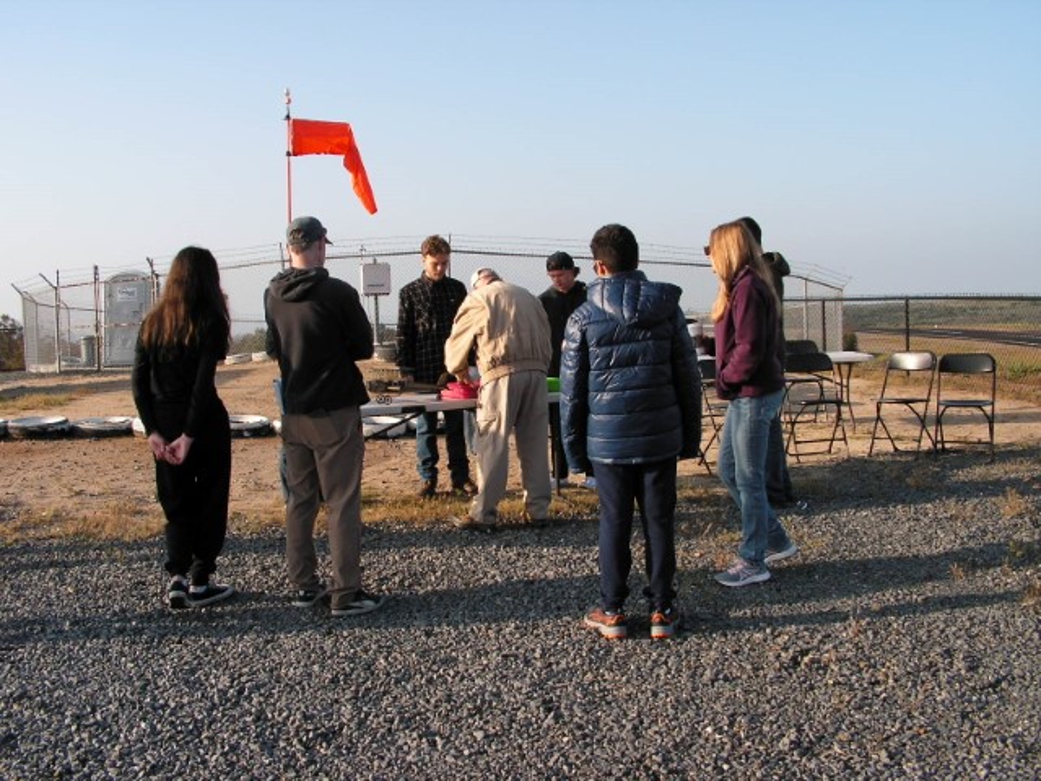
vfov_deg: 39.7
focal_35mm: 36
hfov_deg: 51.4
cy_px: 390
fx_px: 1083
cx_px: 520
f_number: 4.8
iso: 50
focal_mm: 6
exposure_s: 1/200
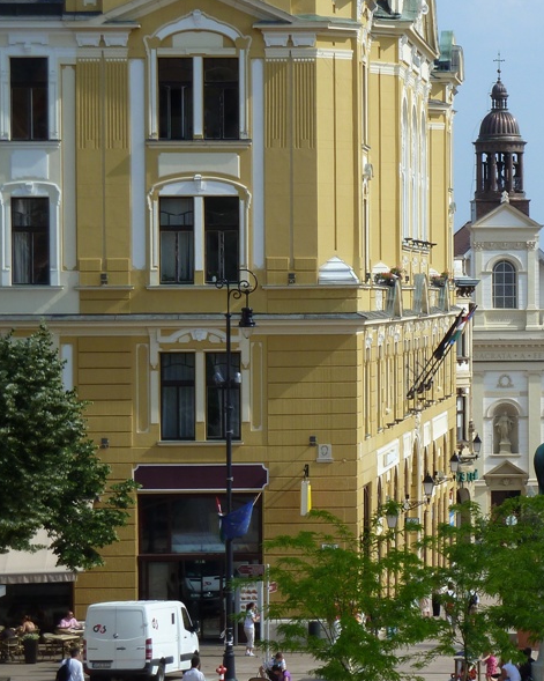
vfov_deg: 11.8
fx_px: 3281
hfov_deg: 9.4
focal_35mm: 163
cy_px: 402
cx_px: 586
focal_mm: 15.8
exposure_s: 1/500
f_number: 5
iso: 80
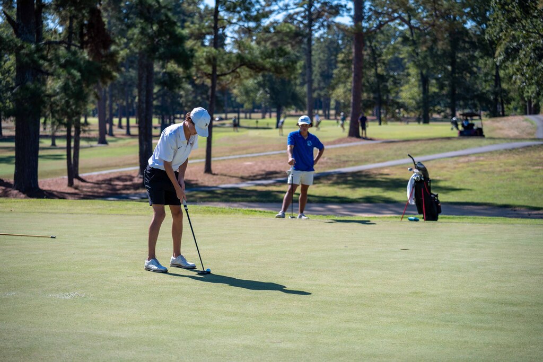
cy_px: 181
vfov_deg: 18.2
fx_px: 1131
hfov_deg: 27.0
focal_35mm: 75
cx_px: 272
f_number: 2.8
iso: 100
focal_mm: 75
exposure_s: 1/1600
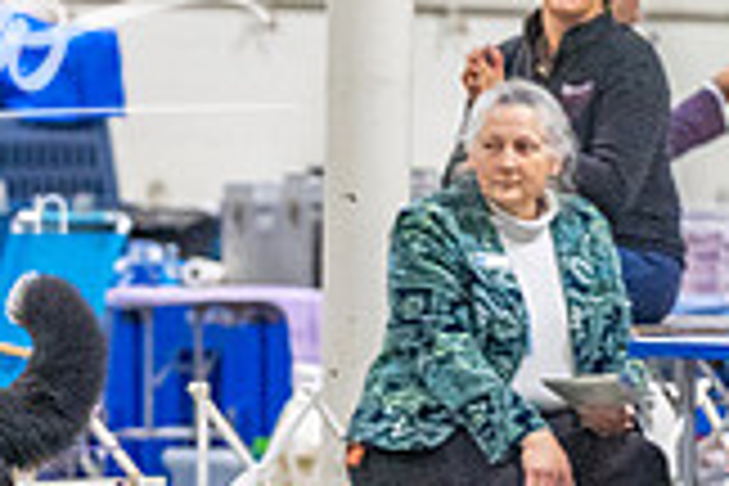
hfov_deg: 4.6
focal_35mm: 441
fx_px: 8930
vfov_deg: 3.1
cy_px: 349
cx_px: -490
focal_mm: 123
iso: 6400
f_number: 3.2
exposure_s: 1/320
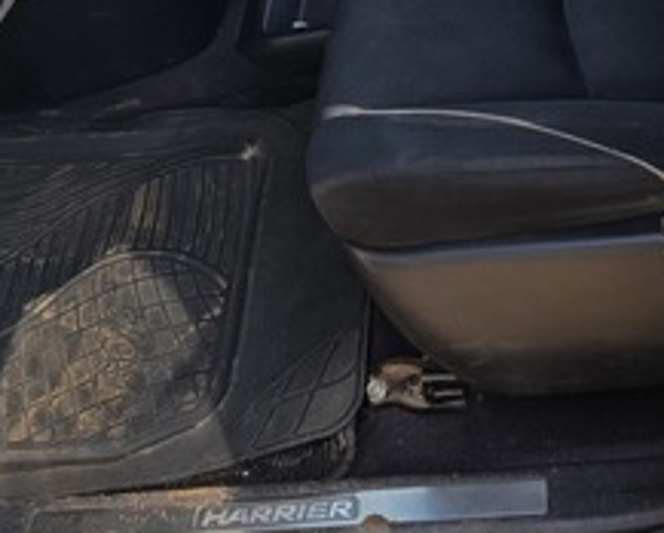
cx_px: 318
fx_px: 1220
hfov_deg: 30.5
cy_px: -270
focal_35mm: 62
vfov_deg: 20.9
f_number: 1.7
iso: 80
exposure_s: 1/1770
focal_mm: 6.3
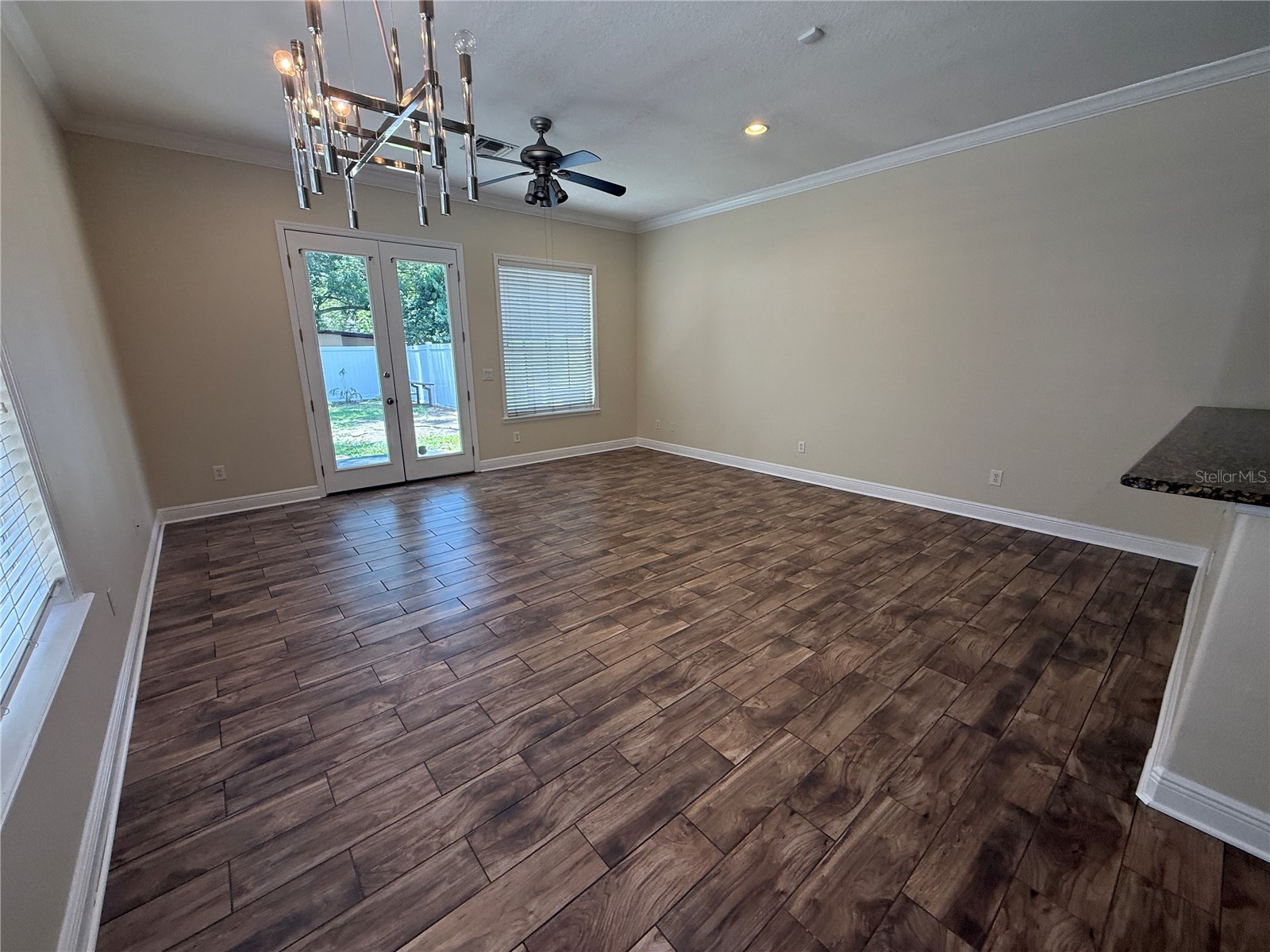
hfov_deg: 102.1
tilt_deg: -14.8
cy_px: 476
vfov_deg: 85.7
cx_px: 635
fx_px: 514
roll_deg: +0.0
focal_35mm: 14
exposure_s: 1/120
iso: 125
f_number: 2.2
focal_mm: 2.22
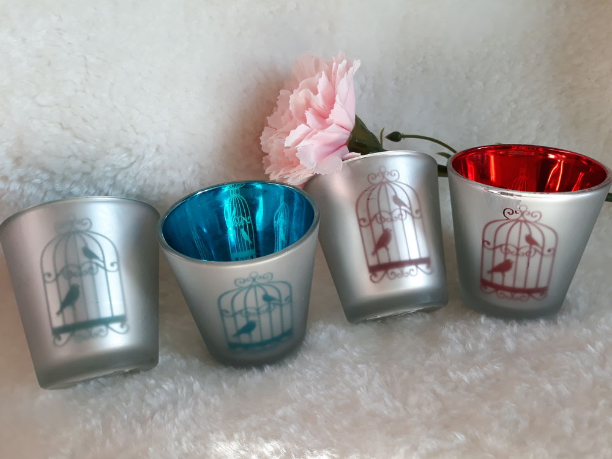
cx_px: 306
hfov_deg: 65.3
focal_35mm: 27
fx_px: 477
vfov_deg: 51.4
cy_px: 230
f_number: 1.7
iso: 40
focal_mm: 3.71
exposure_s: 1/50
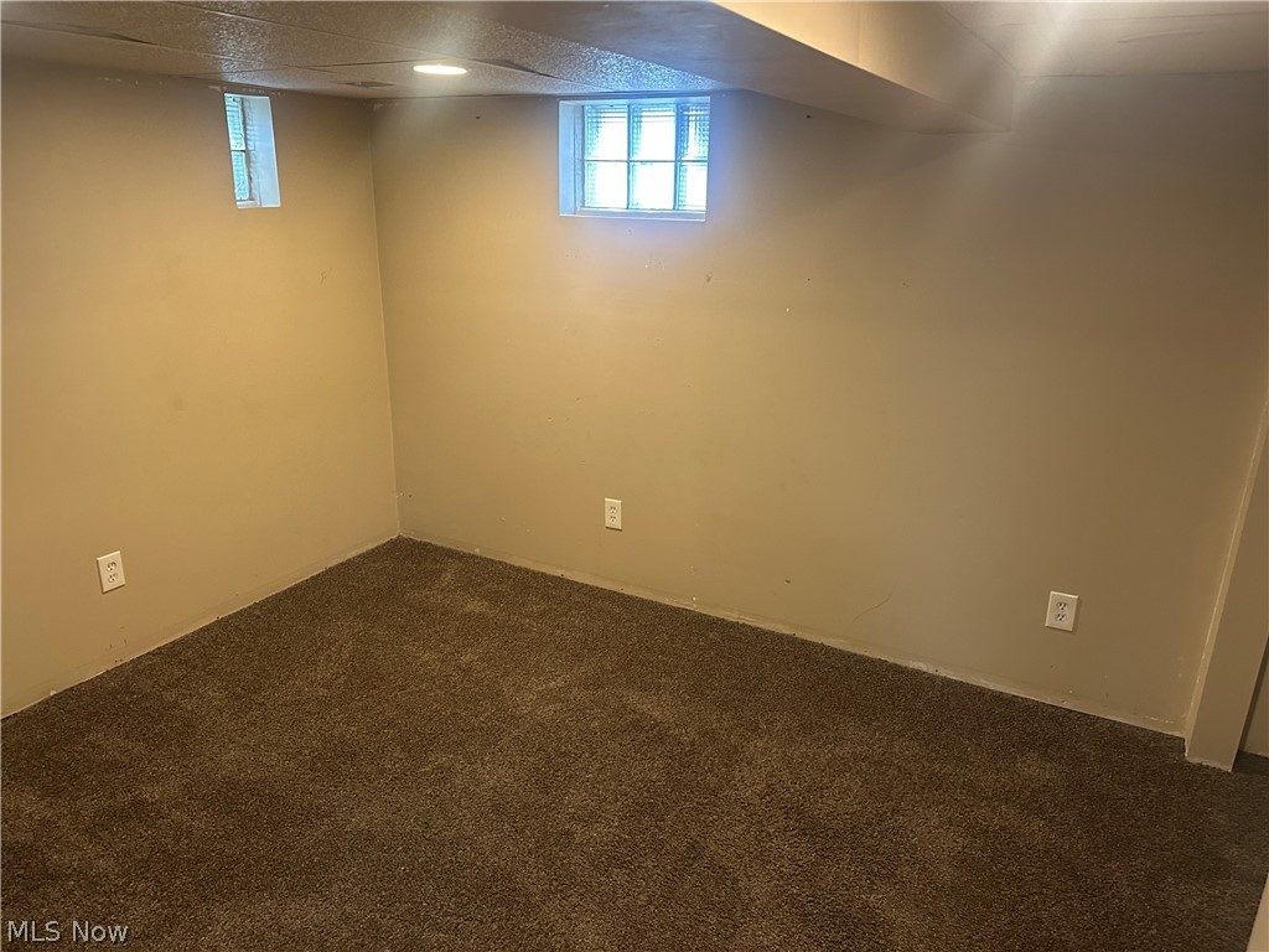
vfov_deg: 56.8
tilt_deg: -18.3
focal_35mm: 24
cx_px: 634
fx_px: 880
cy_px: 476
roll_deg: -1.3
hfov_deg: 71.6
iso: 400
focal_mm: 6.86
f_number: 1.78
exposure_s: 1/60
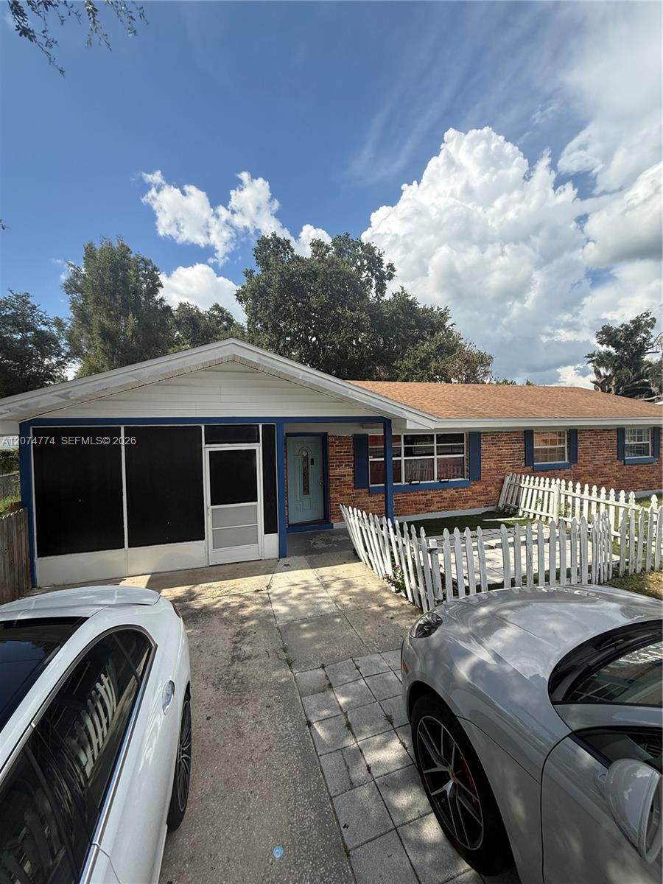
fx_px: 358
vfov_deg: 102.1
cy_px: 442
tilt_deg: -0.6
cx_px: 332
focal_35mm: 14
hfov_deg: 85.7
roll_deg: +0.1
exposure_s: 1/2024
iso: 64
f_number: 2.2
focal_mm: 2.22
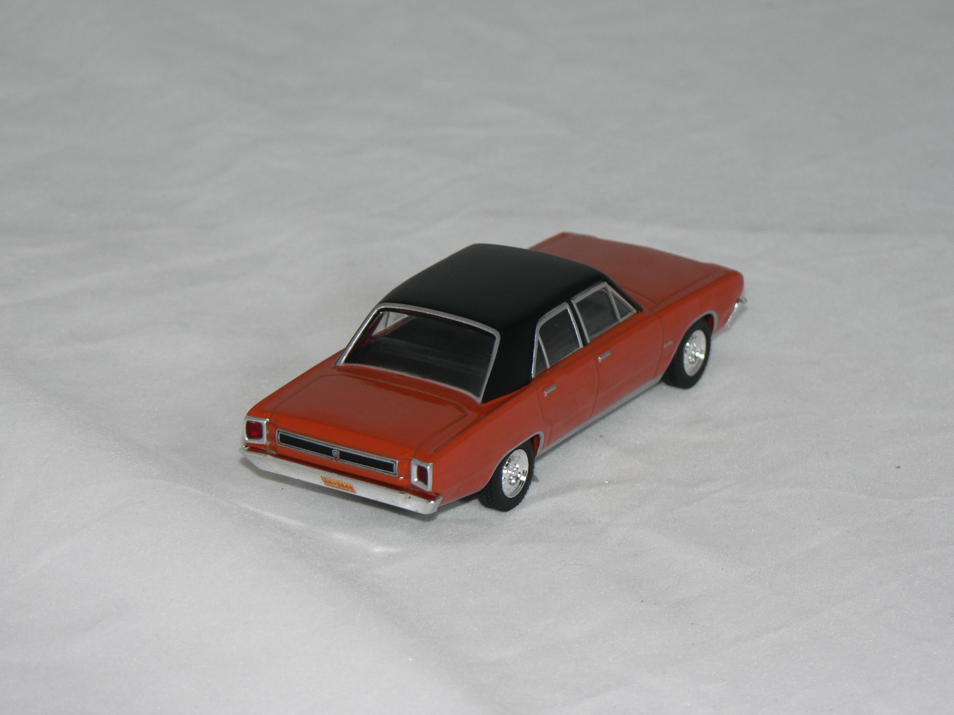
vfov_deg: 10.1
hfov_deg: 13.4
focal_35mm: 147
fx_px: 4051
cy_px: 358
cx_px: 477
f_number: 3.2
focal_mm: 24.6
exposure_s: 1/60
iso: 80
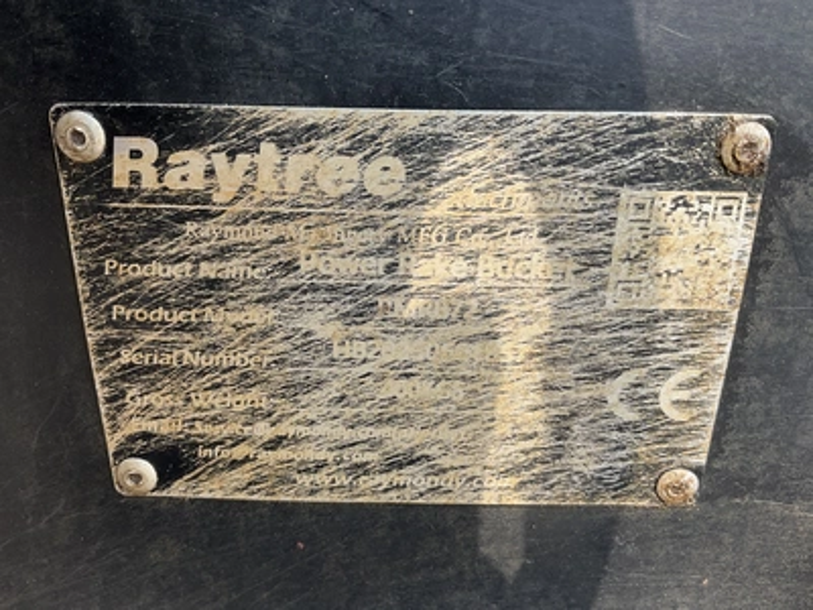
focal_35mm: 29
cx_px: 406
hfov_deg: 61.7
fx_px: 681
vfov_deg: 48.2
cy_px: 305
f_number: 1.8
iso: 25
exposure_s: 1/257
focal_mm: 3
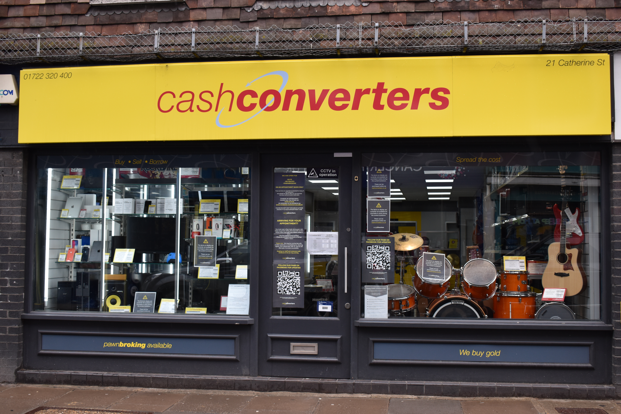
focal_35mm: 44
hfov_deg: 45.0
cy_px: 207
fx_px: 750
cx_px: 310
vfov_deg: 30.8
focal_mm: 29
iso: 400
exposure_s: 1/250
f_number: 5.6
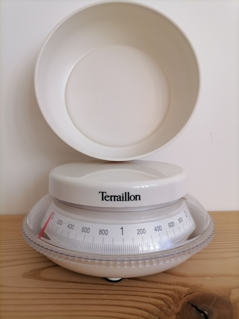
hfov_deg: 53.1
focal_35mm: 26
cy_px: 160
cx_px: 120
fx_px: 239
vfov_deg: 67.3
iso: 50
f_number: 1.8
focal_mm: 5.4
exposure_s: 1/107
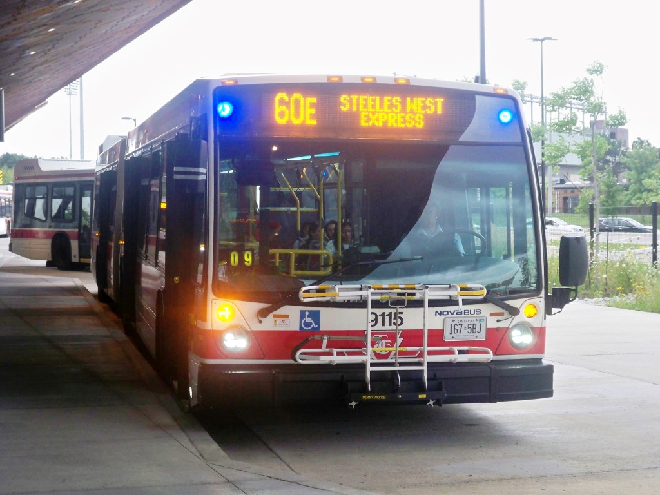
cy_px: 248
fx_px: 1297
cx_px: 330
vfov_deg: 21.6
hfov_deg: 28.6
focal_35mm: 68
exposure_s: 1/80
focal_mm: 12.1
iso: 250
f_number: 4.5
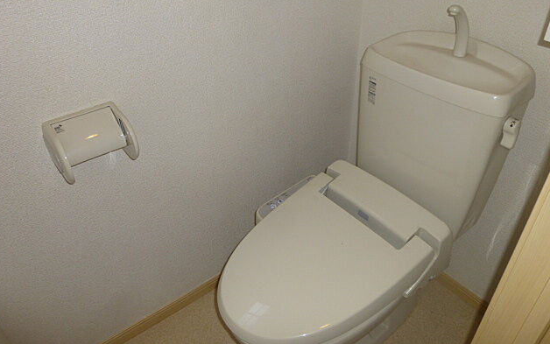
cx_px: 271
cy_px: 156
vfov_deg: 46.0
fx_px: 405
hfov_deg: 68.4
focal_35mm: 27
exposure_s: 1/60
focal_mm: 4.5
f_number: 3.1
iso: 100
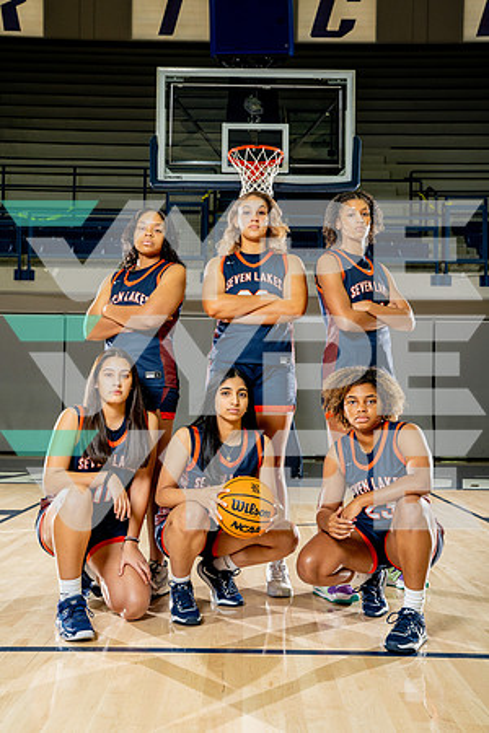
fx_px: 795
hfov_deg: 34.2
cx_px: 244
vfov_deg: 49.6
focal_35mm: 39
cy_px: 366
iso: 640
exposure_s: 1/250
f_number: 8
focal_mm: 39
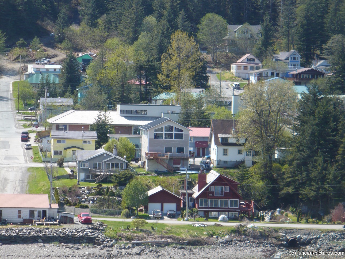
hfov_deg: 9.8
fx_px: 2004
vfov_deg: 7.4
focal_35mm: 201
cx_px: 172
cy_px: 130
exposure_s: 1/320
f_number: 4.4
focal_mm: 33.1
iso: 100
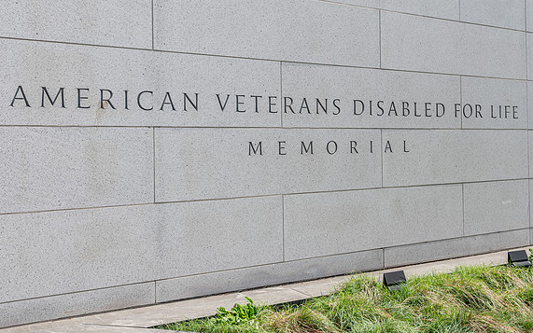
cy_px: 133
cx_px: 306
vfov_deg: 30.5
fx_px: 610
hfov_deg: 47.0
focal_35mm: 42
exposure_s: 1/125
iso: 100
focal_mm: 35
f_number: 7.1
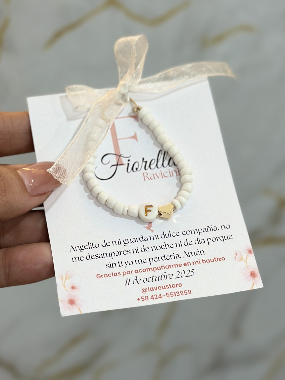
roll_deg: -0.8
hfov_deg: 30.3
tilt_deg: -41.1
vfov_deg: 39.7
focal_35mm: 48
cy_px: 190
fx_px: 527
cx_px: 142
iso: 100
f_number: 1.78
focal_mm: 6.86
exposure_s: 1/60
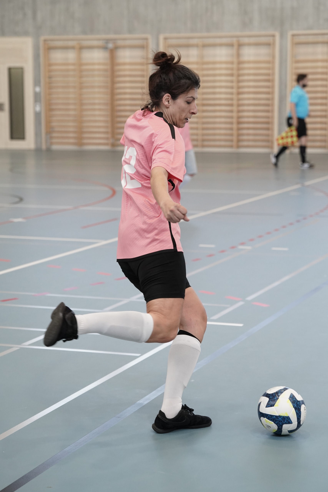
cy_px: 246
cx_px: 164
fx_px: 1161
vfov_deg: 23.9
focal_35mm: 85
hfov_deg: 16.1
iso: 4000
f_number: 4
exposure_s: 1/800
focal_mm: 85
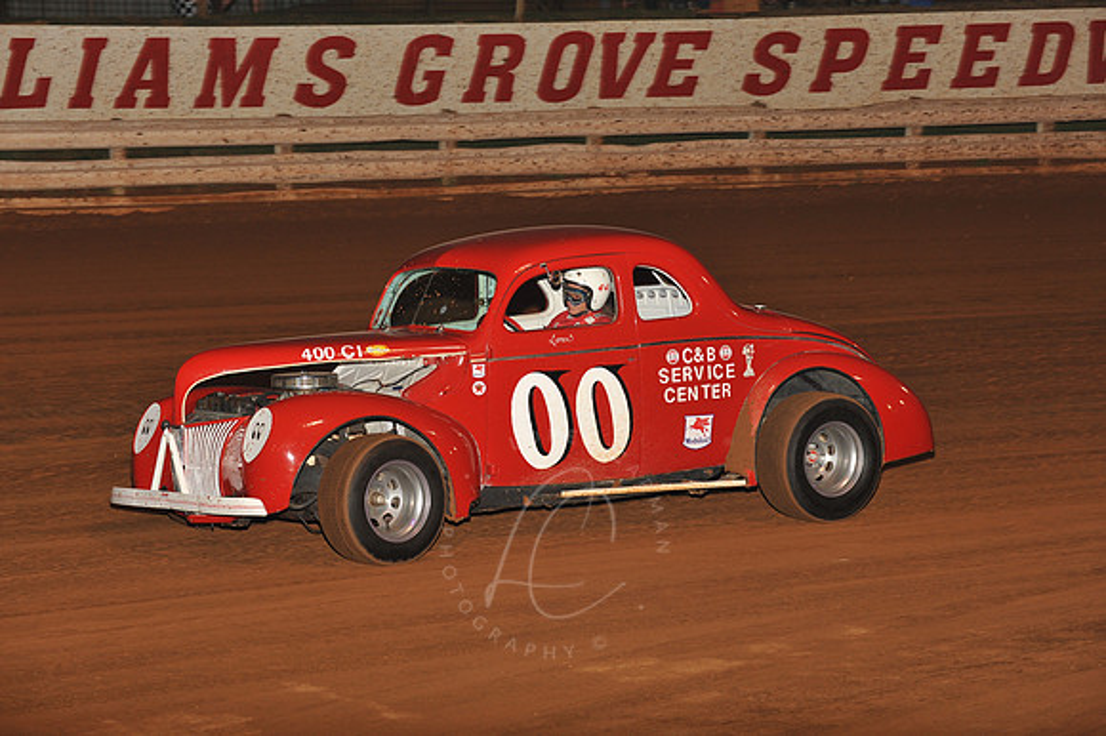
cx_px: 553
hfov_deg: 19.5
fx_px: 3224
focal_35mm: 105
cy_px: 368
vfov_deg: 13.0
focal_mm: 105
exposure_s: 1/320
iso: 800
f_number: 6.3
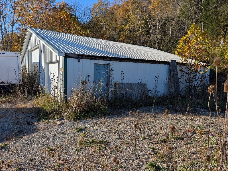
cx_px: 114
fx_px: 158
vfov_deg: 56.8
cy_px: 86
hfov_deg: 71.6
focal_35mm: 24
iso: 21
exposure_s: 1/1037
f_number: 1.68
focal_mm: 6.9
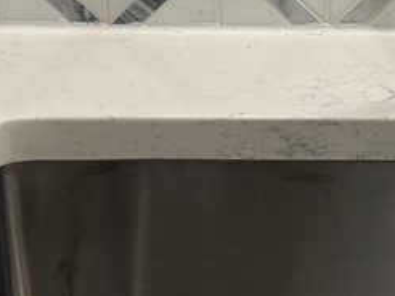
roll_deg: -1.9
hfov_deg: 9.7
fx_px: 2280
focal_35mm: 200
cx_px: 562
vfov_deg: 7.3
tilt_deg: -15.7
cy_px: -119
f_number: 1.78
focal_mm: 6.76
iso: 160
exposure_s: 1/120
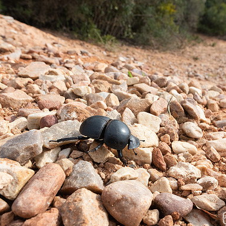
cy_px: 132
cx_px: 144
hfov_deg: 45.6
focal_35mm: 36
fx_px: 266
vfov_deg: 45.9
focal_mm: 24
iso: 800
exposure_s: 1/400
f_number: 16
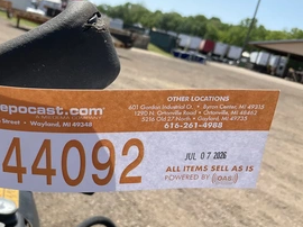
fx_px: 376
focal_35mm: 43
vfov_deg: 33.3
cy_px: 145
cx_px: 105
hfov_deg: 43.4
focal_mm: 3
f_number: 1.8
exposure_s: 1/1250
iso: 25
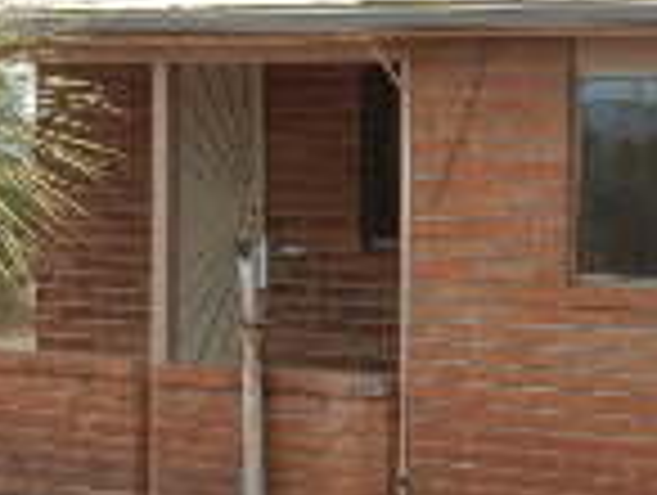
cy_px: 360
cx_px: 774
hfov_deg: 10.3
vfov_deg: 7.9
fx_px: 3574
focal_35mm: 188
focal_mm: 7.6
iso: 125
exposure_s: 1/500
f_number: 4.2
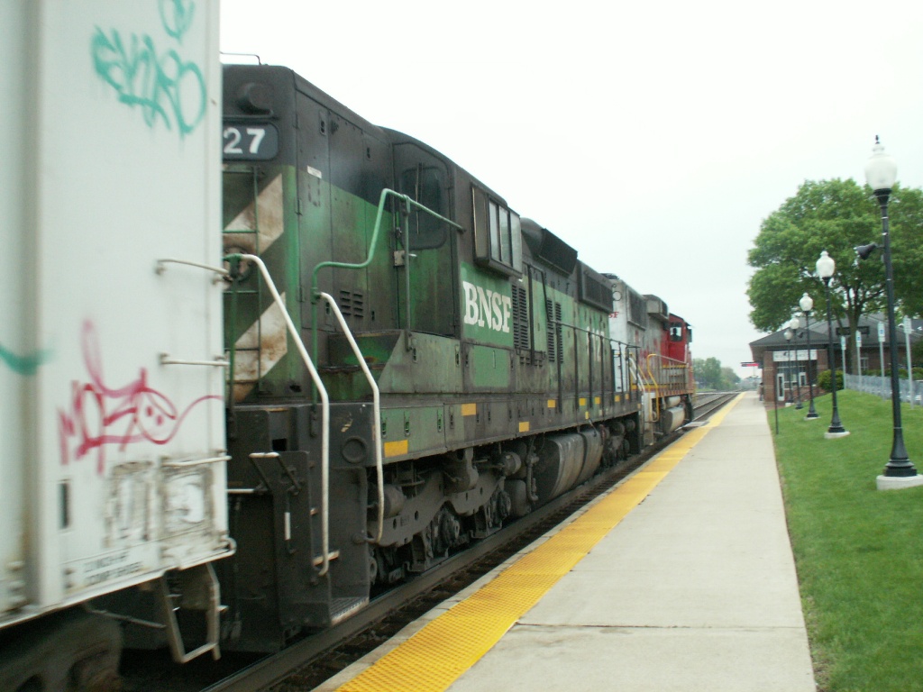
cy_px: 346
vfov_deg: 40.7
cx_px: 462
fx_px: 933
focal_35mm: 35
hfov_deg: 52.6
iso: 160
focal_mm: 5.86
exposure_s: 1/250
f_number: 2.8
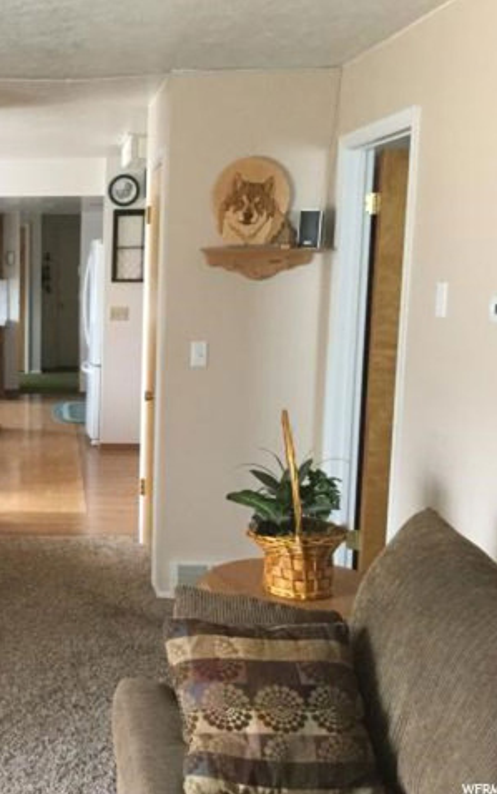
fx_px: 953
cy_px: 397
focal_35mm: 44
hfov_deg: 27.3
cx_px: -17
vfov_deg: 45.3
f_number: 2.4
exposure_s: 1/24
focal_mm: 3.3
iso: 250
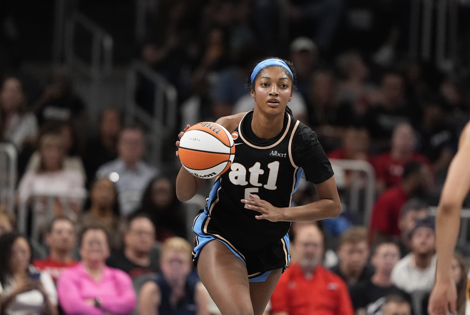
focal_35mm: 450
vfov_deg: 3.1
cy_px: 158
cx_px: 235
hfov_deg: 4.6
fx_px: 5880
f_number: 2.8
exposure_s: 1/2500
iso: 5000
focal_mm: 300
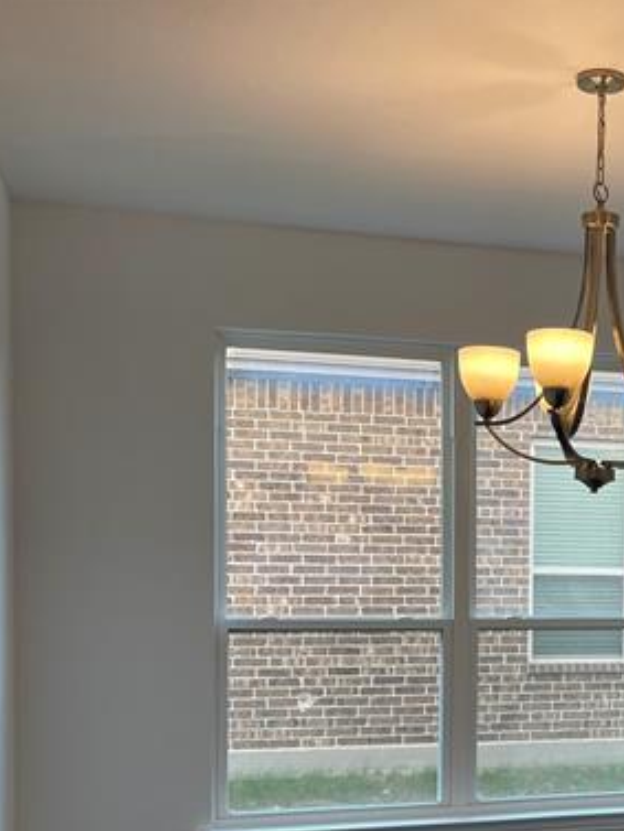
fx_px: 1273
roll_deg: -0.9
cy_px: 626
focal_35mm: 53
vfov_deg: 35.3
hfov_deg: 26.2
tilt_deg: -2.5
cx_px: 613
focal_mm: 5.1
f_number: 1.6
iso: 50
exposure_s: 1/120
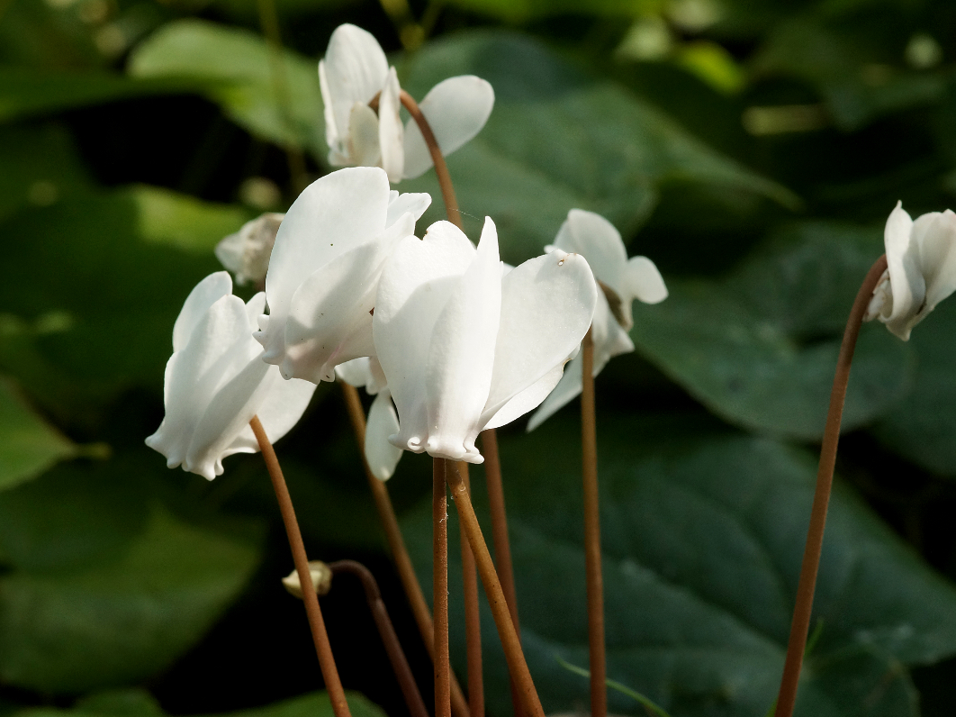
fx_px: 4501
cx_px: 517
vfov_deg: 9.1
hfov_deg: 12.1
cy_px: 358
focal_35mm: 163
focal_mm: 100
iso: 640
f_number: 10
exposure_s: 1/160
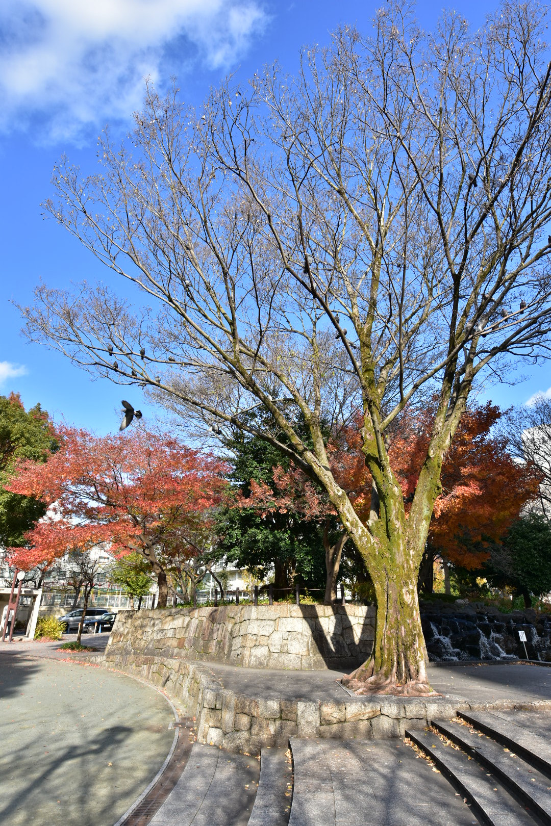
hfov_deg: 59.5
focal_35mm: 21
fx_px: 482
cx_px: 276
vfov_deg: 81.2
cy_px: 413
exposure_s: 1/800
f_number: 4
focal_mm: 14
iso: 125
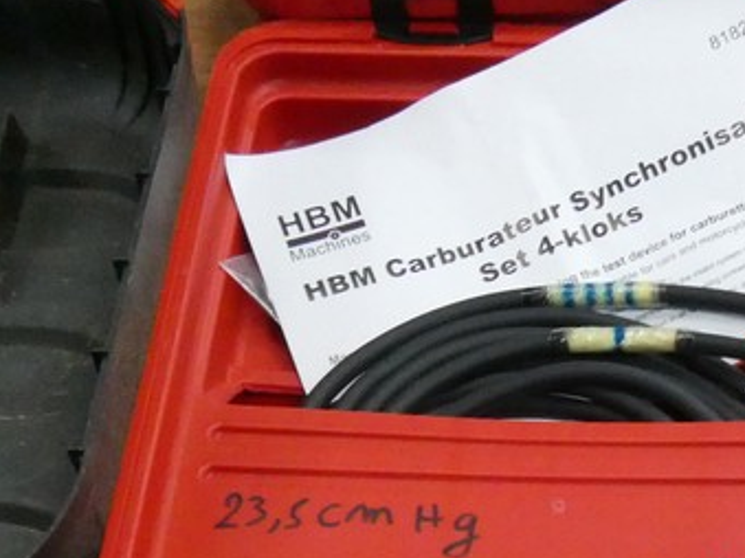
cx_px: 701
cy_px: 870
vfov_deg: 17.0
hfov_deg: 24.5
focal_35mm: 77
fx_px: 1657
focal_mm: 4.3
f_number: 3.3
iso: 800
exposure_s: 1/60
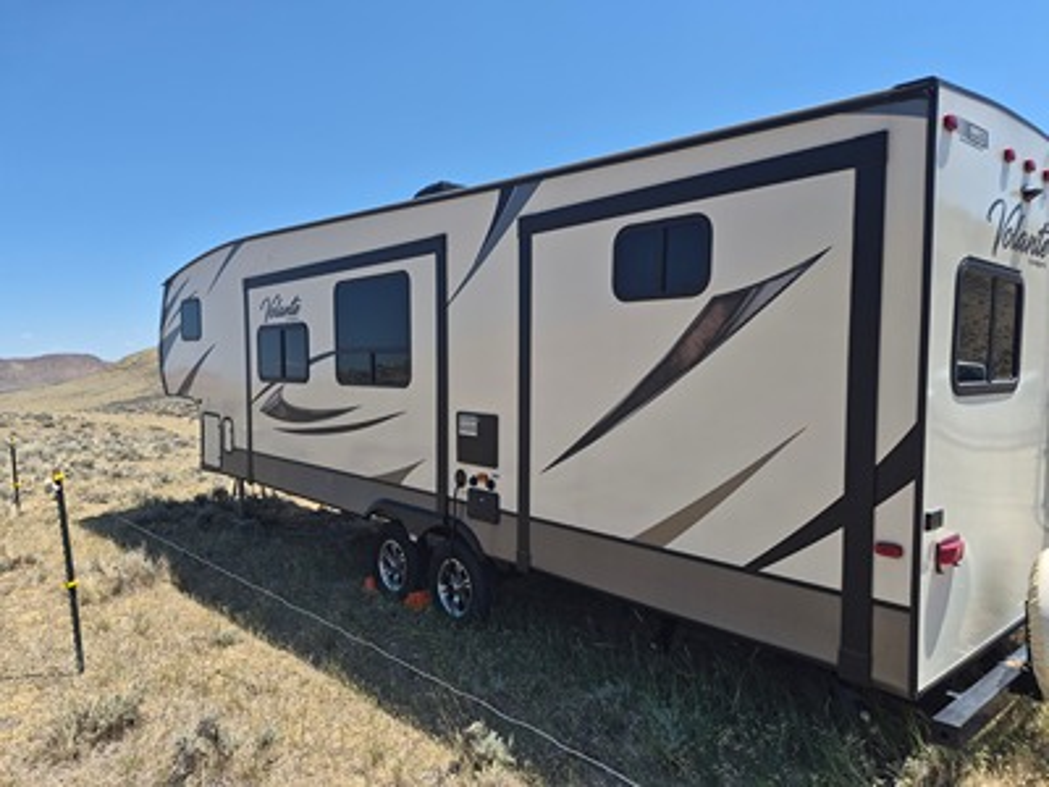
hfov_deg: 73.9
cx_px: 524
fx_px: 697
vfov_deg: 58.9
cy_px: 394
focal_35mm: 23
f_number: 1.8
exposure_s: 1/4072
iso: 80
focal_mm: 5.4
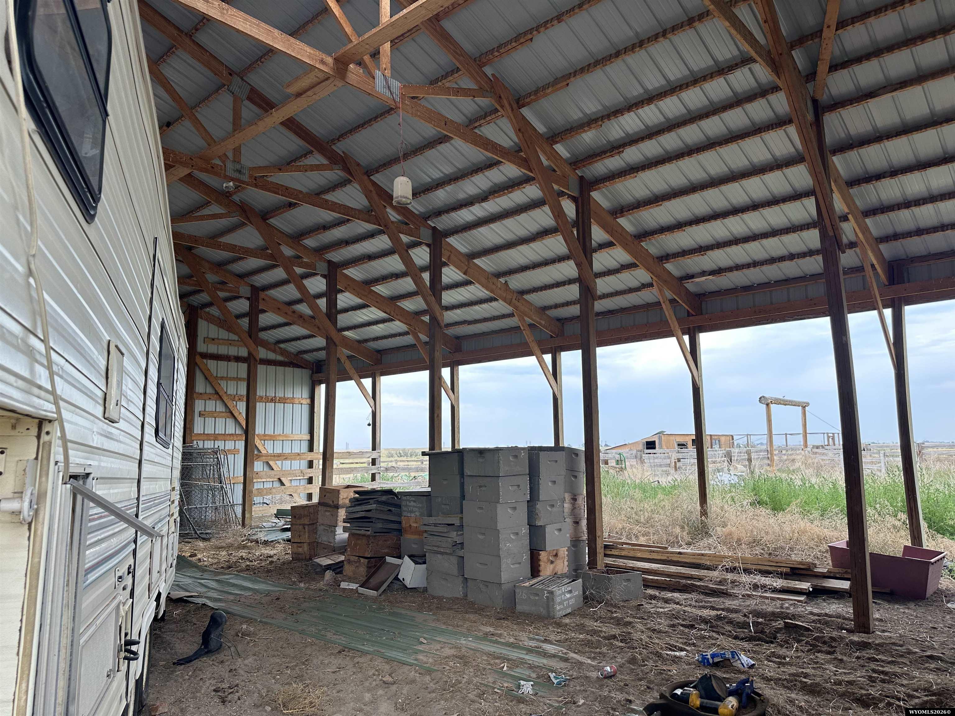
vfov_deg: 56.8
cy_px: 358
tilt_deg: +7.9
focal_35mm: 24
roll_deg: +0.4
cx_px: 478
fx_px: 662
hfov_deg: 71.6
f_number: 1.78
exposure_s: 1/594
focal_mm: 6.86
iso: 80
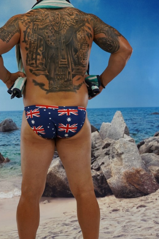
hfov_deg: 22.9
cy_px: 125
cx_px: 50
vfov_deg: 33.9
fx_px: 391
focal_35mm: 59
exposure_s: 1/125
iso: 800
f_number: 5
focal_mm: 40
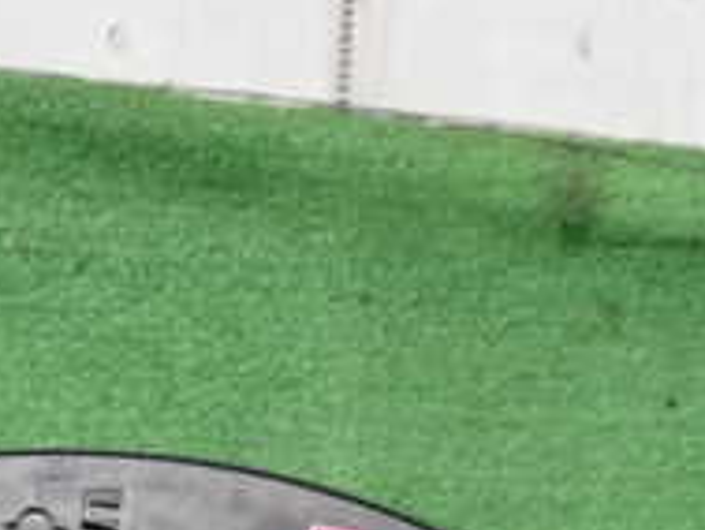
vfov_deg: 14.5
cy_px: 799
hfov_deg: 20.2
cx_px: 75
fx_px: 1936
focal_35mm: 95
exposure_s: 1/60
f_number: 2.3
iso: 200
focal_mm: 5.4
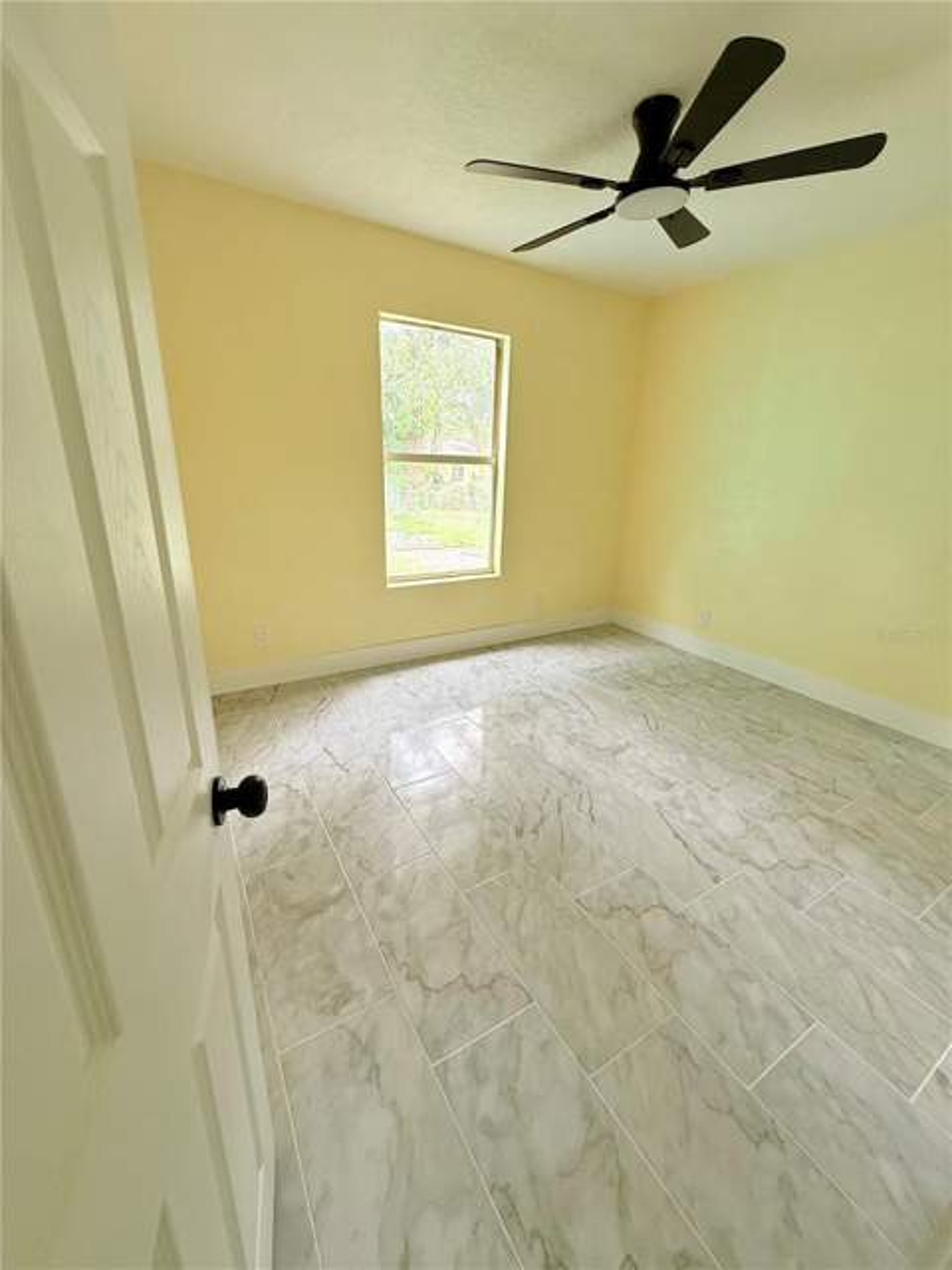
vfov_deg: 102.1
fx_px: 513
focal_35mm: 14
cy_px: 635
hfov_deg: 85.7
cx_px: 476
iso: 125
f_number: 2.2
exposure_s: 1/99
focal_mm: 2.22
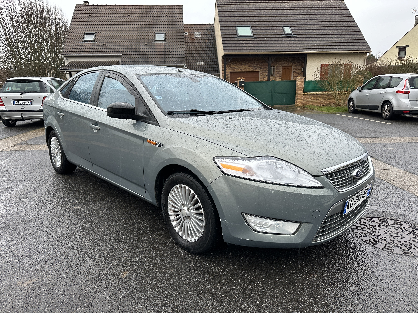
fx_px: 290
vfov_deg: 56.8
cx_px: 209
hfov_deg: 71.6
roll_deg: +0.8
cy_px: 156
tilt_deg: -12.2
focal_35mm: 24
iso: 160
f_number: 1.78
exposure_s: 1/121
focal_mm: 6.86
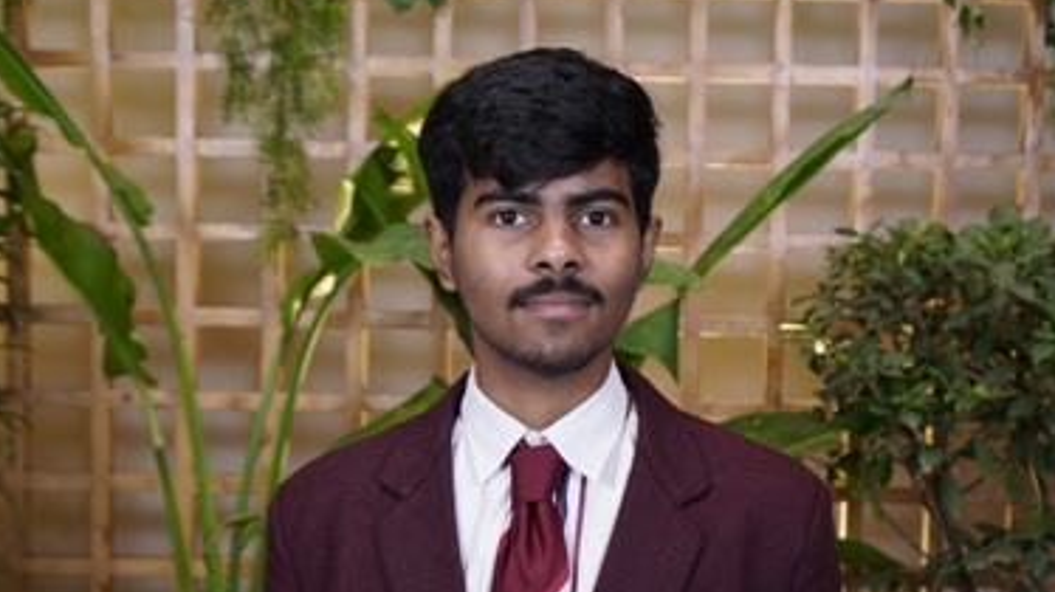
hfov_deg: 30.5
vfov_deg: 17.4
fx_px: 1929
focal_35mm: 69
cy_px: 382
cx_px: 609
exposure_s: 1/80
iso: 320
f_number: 4
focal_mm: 37
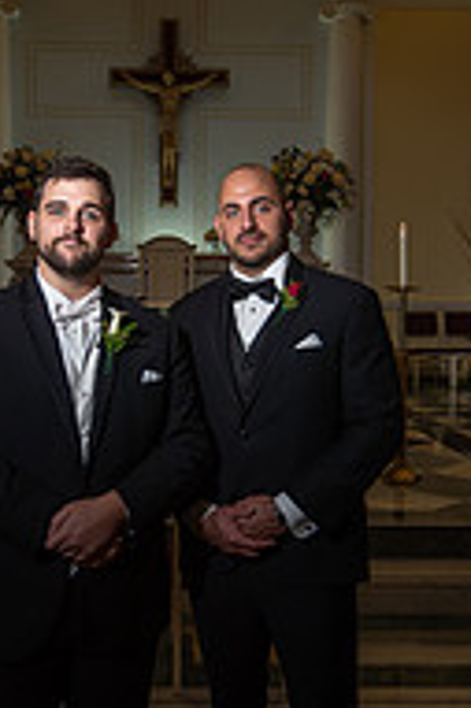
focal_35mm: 47
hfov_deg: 28.5
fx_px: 924
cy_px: 345
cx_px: 191
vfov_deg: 41.9
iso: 200
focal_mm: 20
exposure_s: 1/125
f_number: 4
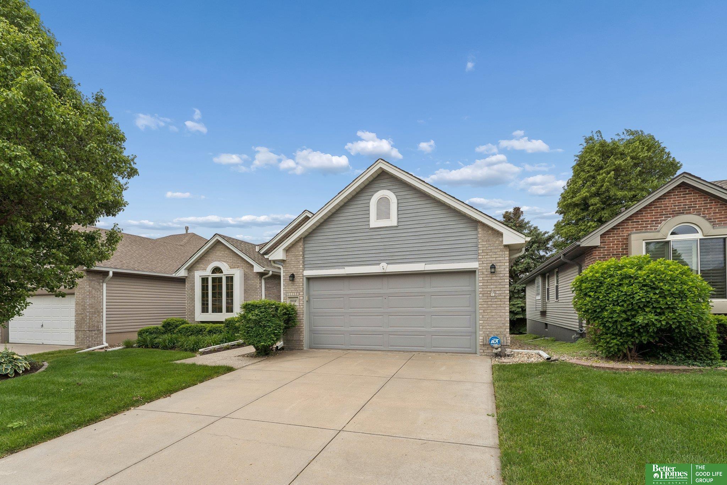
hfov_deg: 98.5
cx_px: 364
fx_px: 313
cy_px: 242
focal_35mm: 16
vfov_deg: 75.5
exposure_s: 1/640
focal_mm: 15.5
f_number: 8
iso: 200
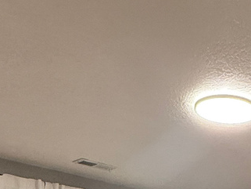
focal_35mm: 67
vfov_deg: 17.5
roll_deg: -3.5
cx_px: 189
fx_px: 486
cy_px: 345
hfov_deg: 28.5
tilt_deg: -5.8
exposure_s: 1/60
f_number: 2.2
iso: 400
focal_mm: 2.22
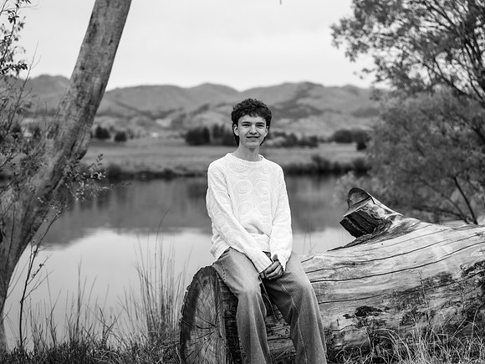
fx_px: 1061
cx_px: 242
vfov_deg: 19.4
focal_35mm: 76
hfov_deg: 25.7
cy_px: 182
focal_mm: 70
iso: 250
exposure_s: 1/125
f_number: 2.8
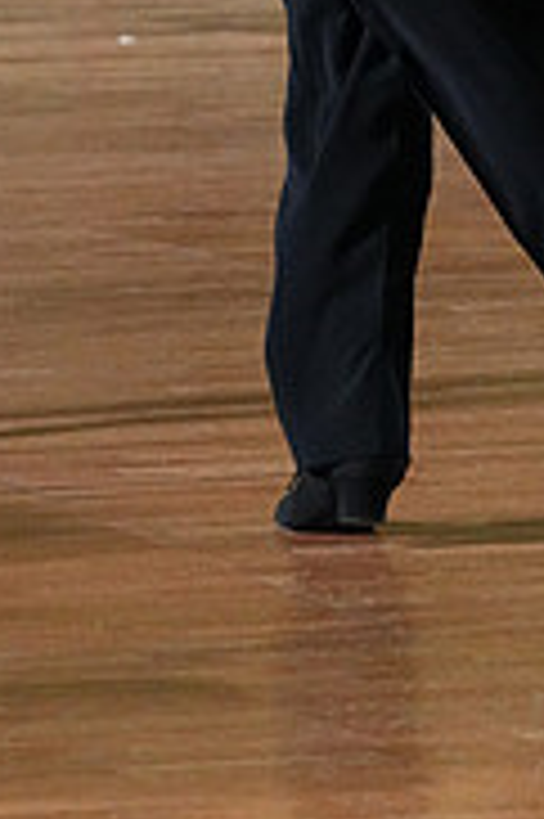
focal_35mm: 281
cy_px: -414
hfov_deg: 4.9
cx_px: -56
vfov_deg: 7.2
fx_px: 6381
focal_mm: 88
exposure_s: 1/400
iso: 8000
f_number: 5.6
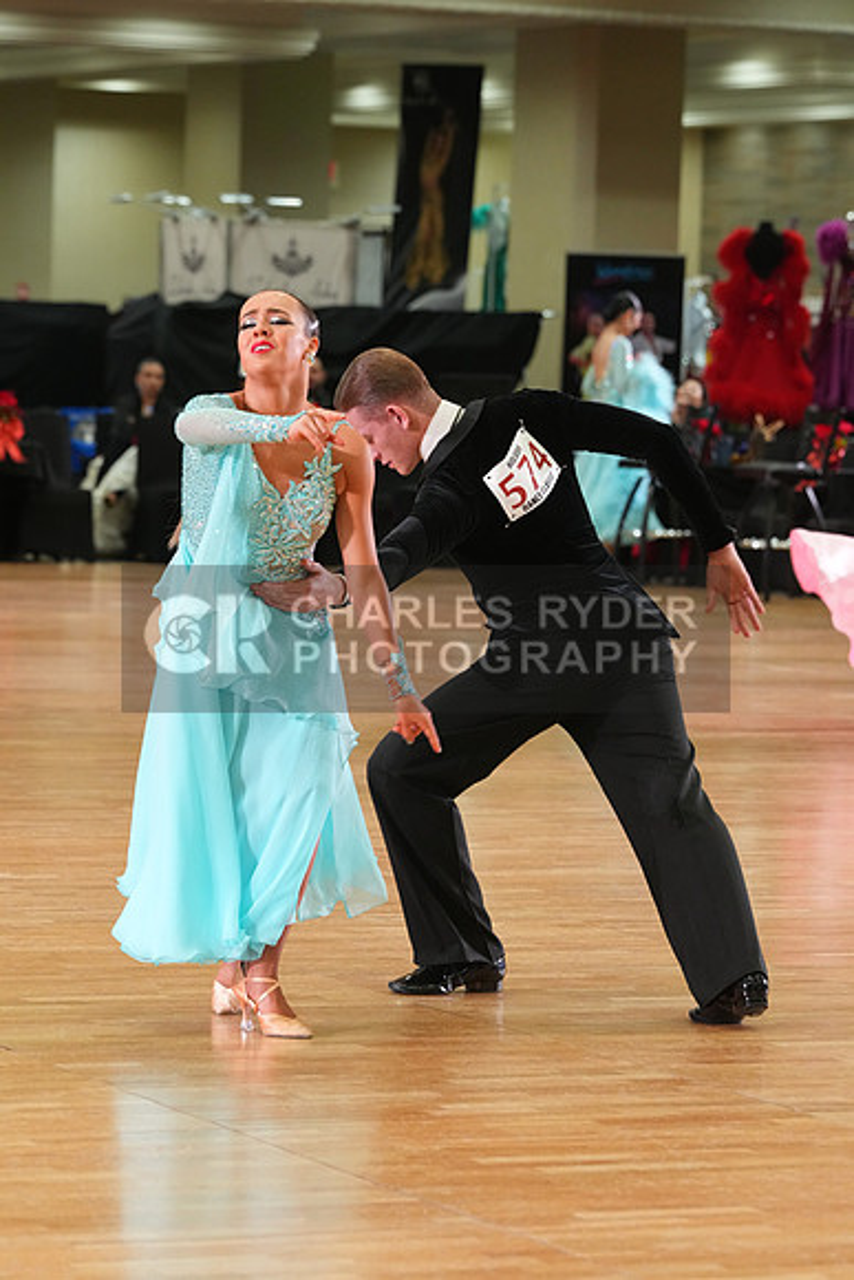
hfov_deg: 8.6
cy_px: 640
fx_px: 5654
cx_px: 427
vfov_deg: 12.9
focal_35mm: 159
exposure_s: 1/200
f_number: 5.6
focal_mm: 159
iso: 4000
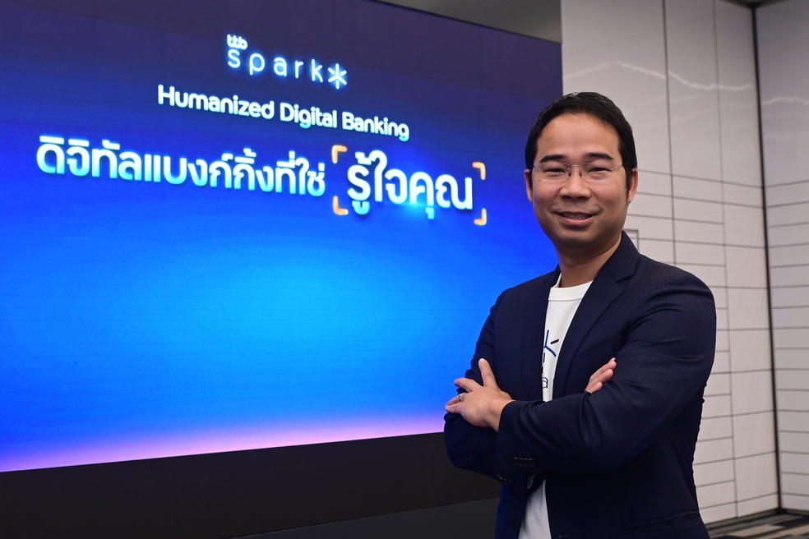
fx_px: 1079
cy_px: 270
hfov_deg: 41.1
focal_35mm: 48
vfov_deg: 28.1
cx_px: 404
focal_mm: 32
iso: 800
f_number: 5.6
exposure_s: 1/80
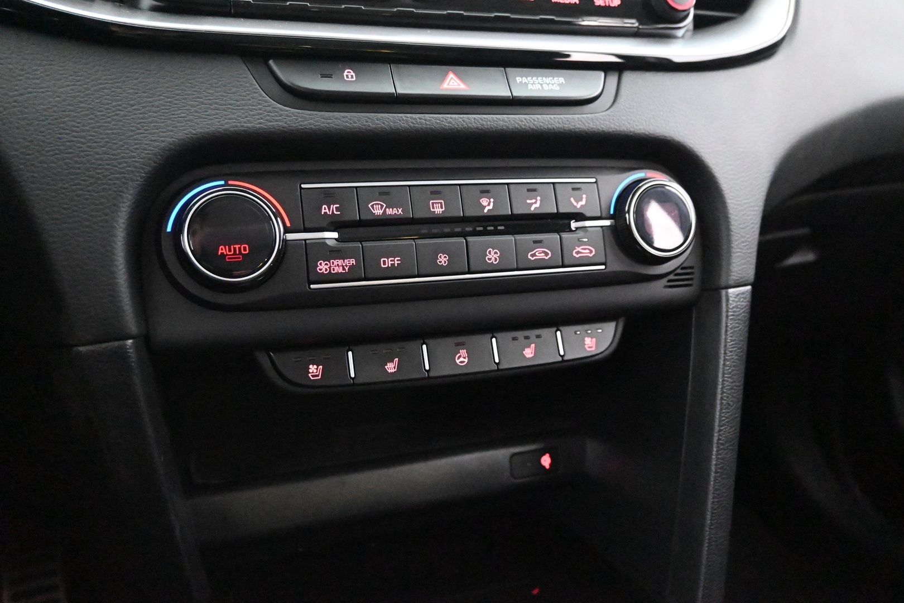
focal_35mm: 30
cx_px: 452
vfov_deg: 43.6
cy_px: 302
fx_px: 753
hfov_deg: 61.9
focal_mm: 20
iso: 22800
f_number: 3.8
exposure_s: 1/30
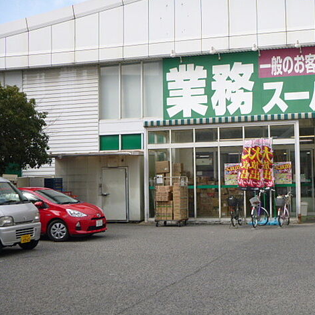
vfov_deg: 32.2
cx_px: 213
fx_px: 546
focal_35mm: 53
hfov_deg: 31.9
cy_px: 157
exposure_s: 1/320
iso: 100
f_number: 4.7
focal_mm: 7.9
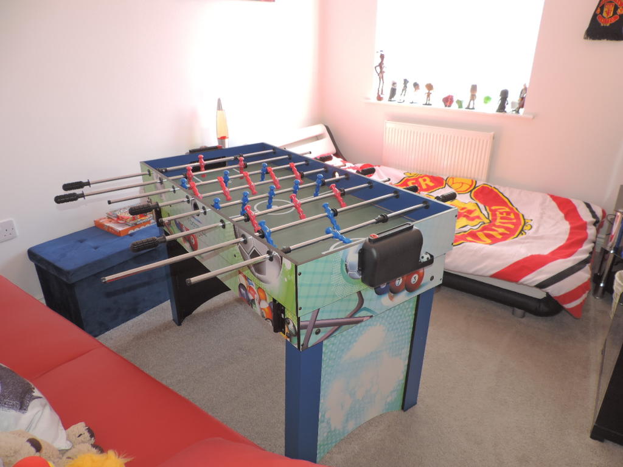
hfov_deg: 71.6
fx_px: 432
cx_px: 312
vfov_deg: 56.8
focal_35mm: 24
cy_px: 234
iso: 90
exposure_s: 1/40
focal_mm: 4.3
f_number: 3
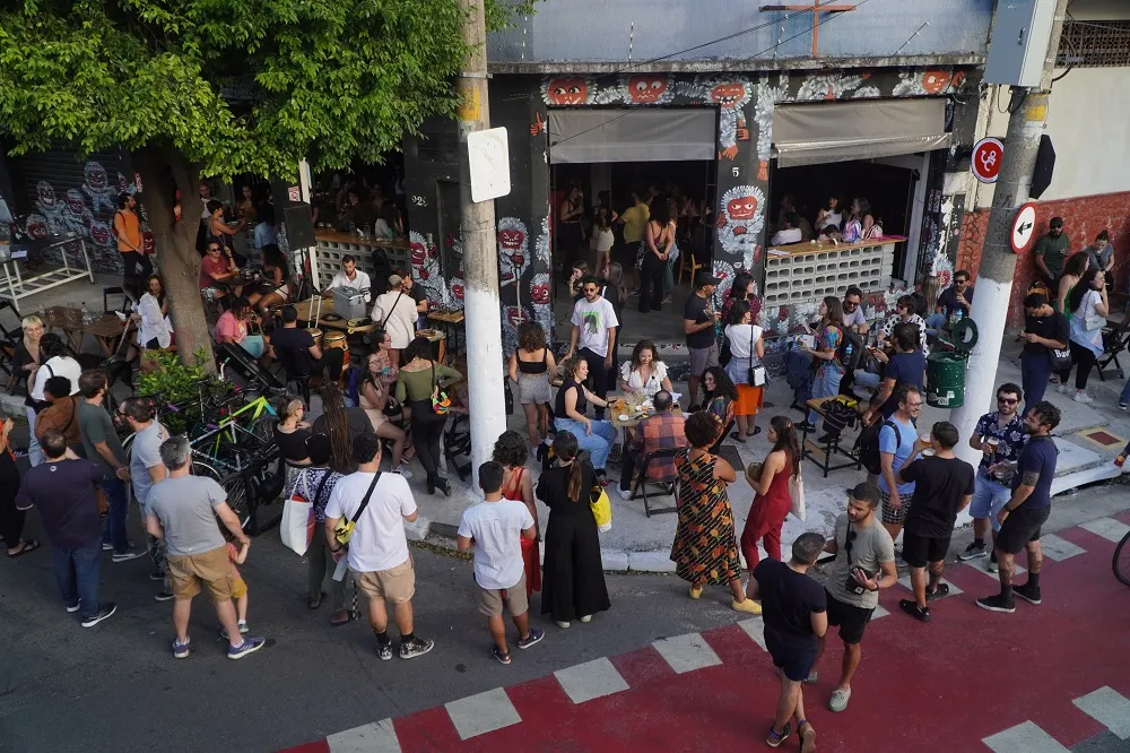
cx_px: 565
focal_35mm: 27
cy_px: 376
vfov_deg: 47.9
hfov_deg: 67.4
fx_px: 847
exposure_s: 1/250
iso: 250
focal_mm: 18
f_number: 4
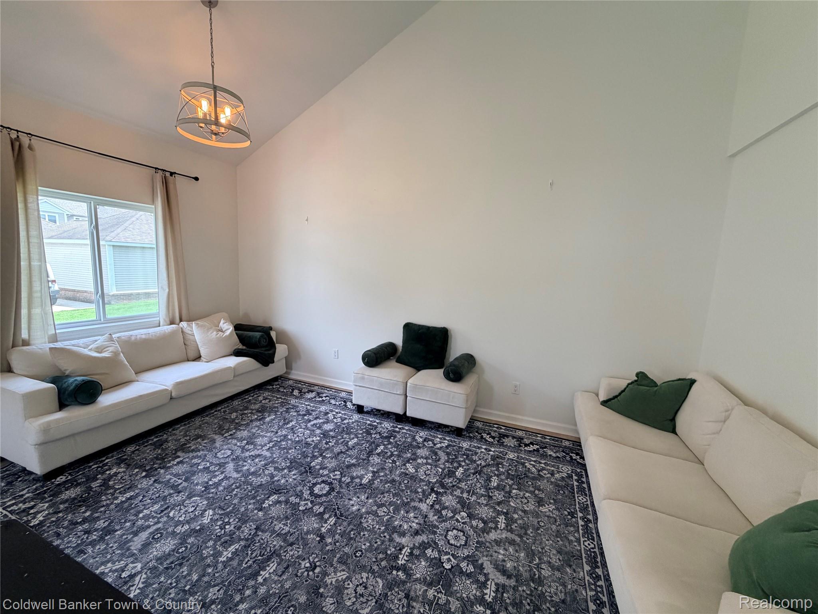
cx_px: 409
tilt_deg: -6.9
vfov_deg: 85.7
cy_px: 307
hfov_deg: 102.1
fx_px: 331
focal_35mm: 14
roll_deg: -1.8
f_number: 2.2
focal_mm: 2.22
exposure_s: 1/120
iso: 200
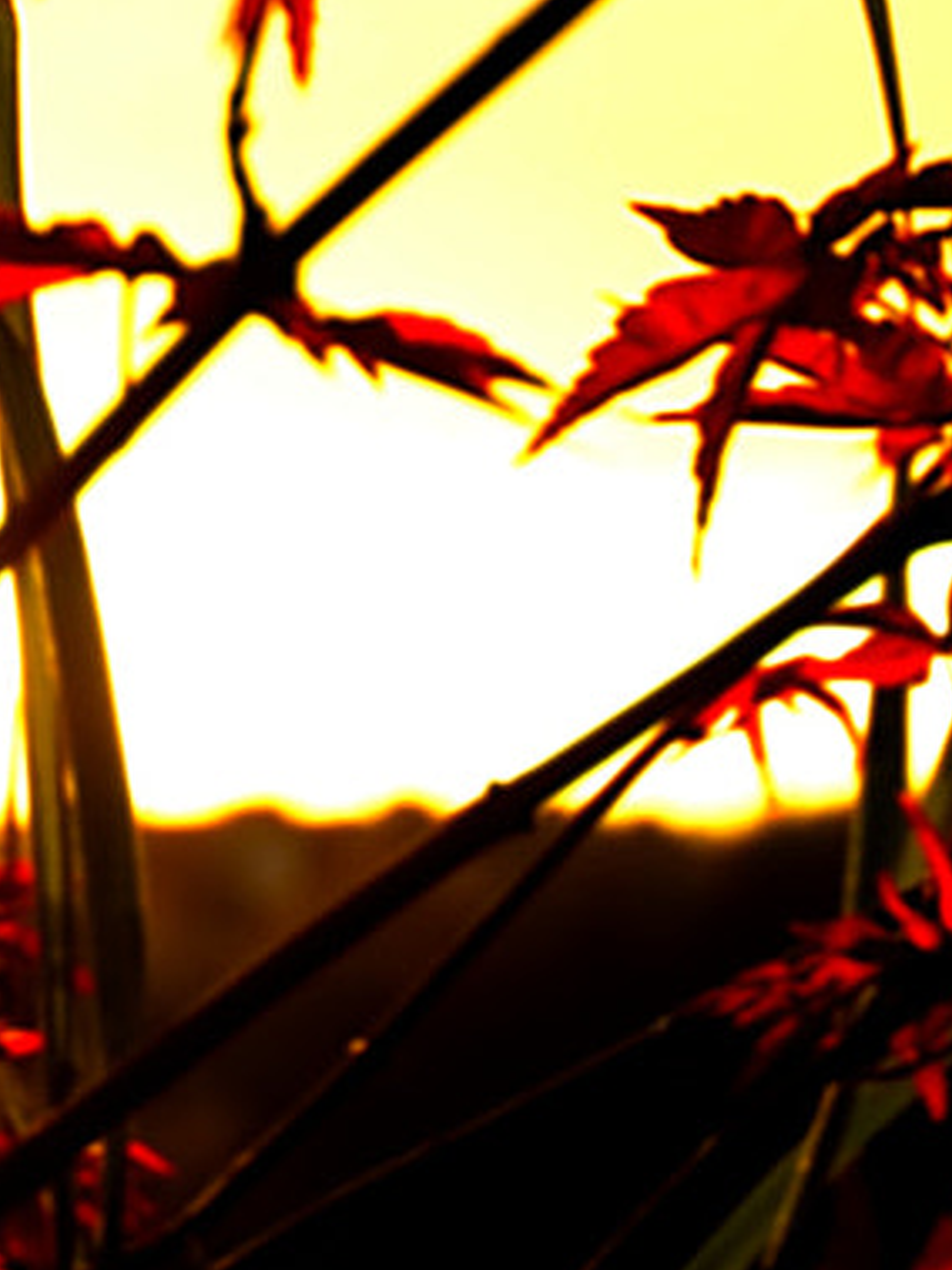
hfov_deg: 10.0
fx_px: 5357
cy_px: -382
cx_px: -117
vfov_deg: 13.1
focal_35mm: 146
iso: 200
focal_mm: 24
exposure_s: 1/60
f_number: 4.5
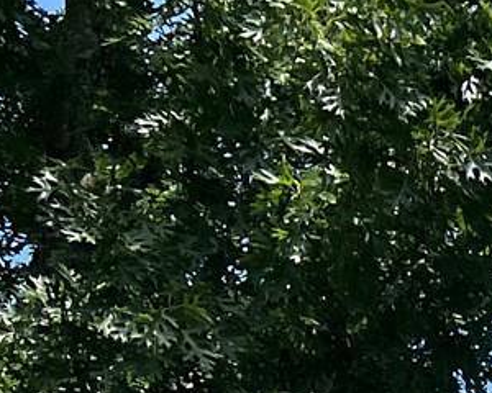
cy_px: 1068
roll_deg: +0.0
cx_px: 1617
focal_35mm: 173
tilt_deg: +11.1
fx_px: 2519
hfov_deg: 8.6
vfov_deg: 8.0
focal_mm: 5.7
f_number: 1.5
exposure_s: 1/3968
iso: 50
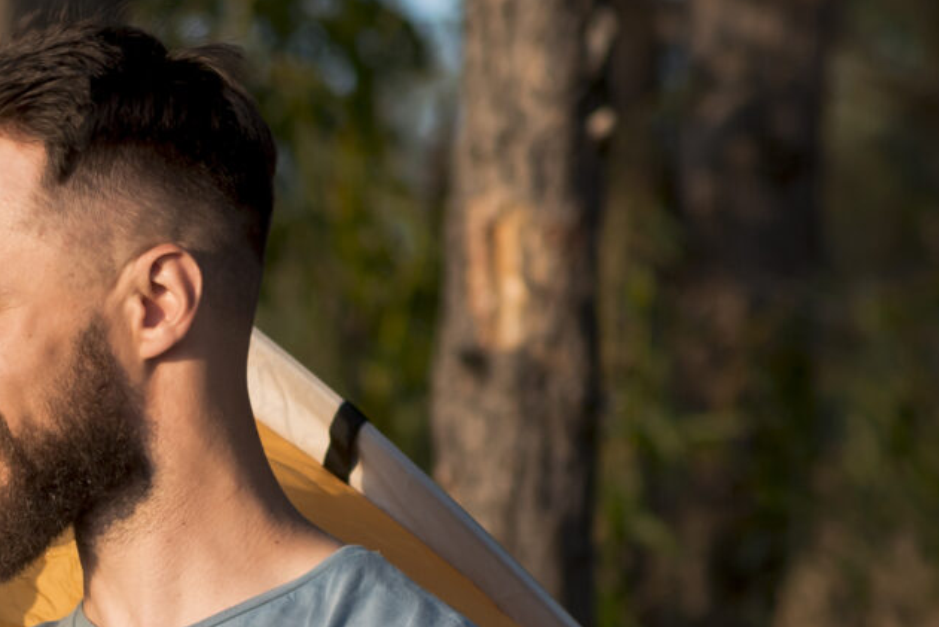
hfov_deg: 5.9
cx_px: -479
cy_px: 972
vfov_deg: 4.0
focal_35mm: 345
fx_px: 9000
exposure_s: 1/1600
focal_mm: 85
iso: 200
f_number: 3.5
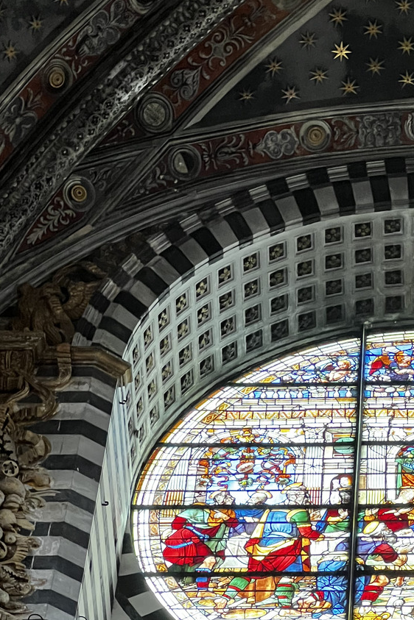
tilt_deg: +54.2
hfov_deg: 9.0
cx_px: 438
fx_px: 2622
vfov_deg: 13.5
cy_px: 387
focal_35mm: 152
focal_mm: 9
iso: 640
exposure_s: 1/50
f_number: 2.8
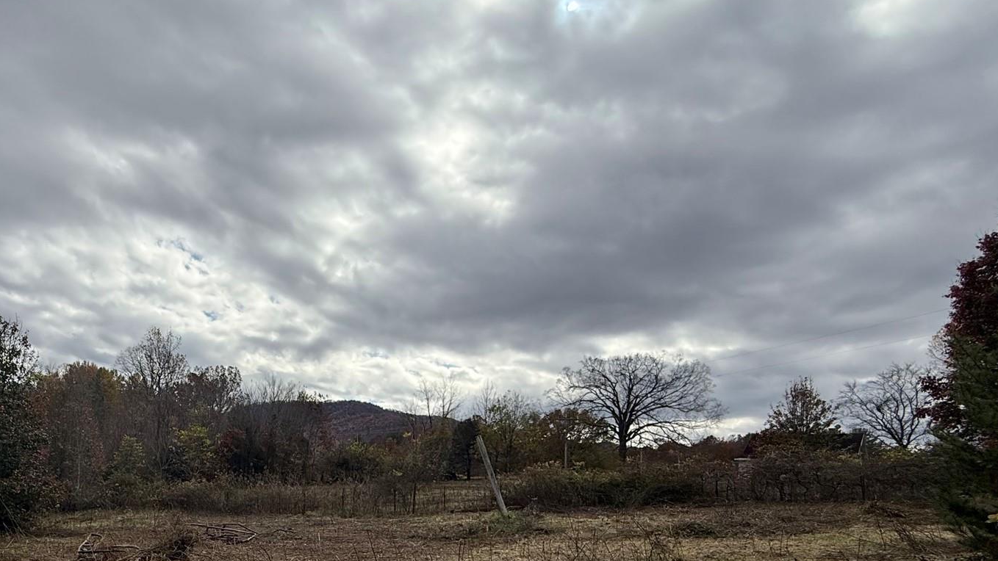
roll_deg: -3.1
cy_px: 463
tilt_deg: +1.3
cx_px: 256
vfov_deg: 46.4
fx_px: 609
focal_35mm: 23
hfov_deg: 73.4
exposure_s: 1/3125
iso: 50
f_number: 2.2
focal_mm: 2.22
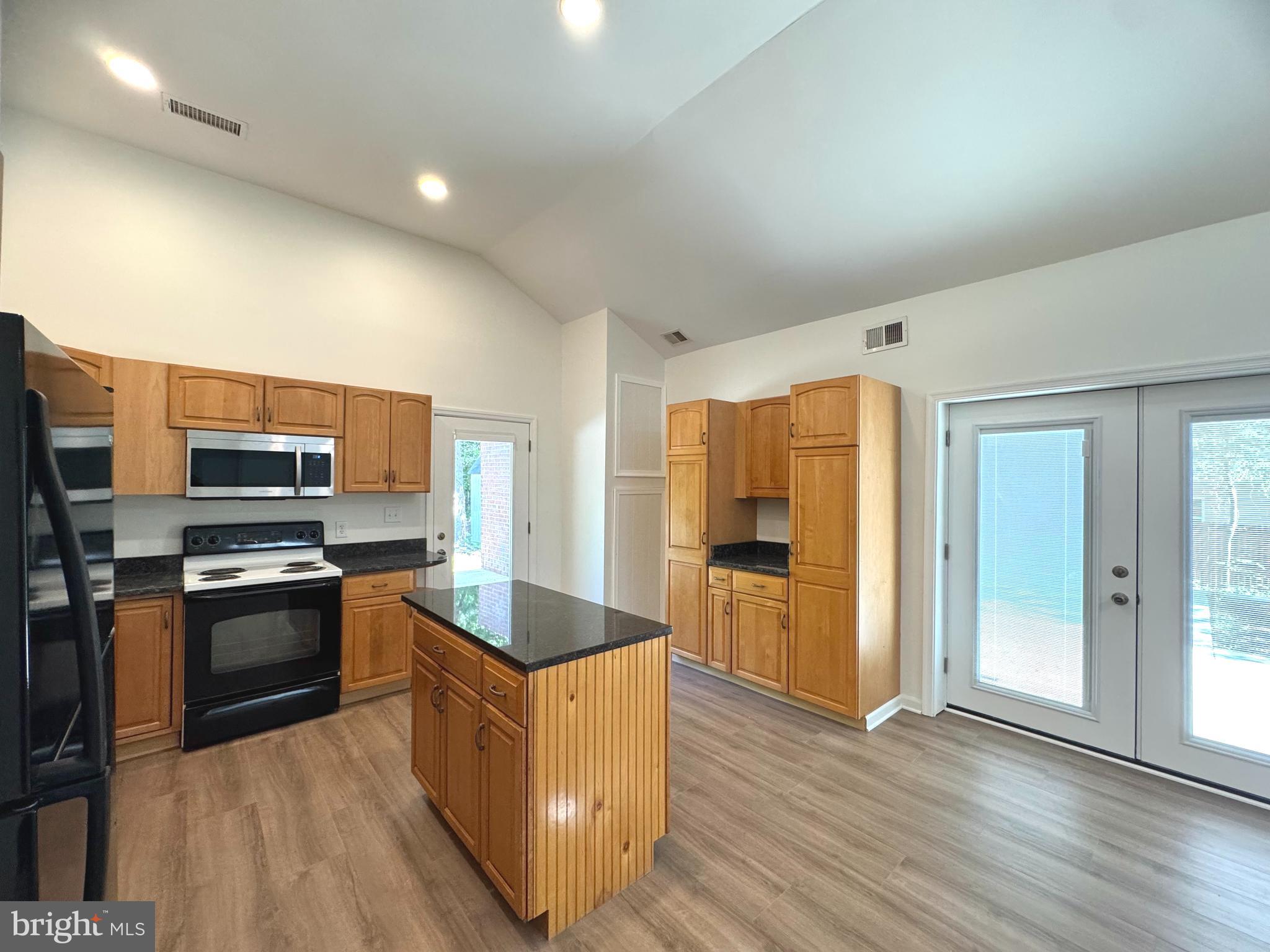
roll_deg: -0.7
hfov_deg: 102.1
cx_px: 635
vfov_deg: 85.7
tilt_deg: -1.0
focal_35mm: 14
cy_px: 476
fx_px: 514
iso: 250
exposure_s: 1/120
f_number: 2.2
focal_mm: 2.22
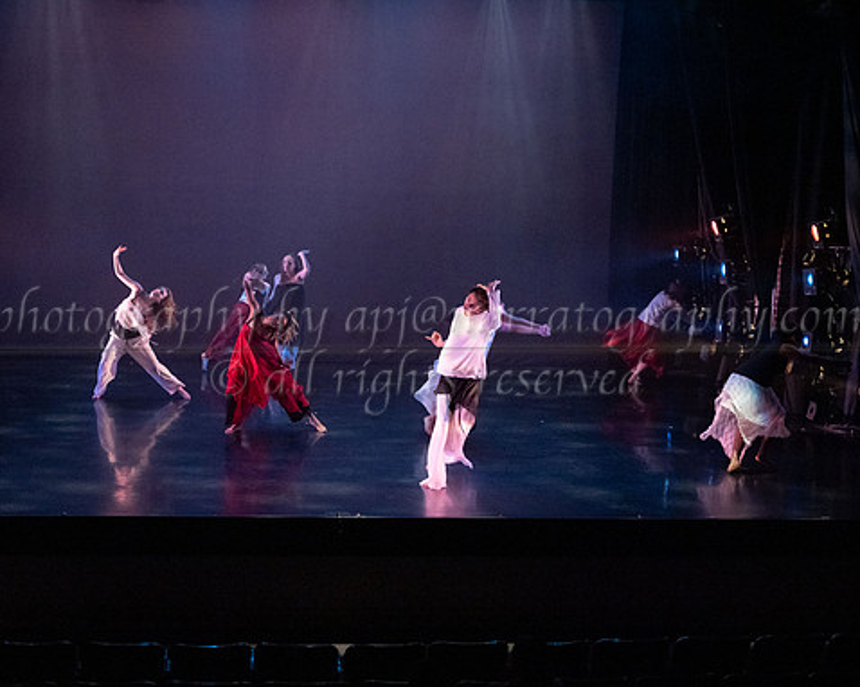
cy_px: 346
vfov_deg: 26.7
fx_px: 1450
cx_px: 407
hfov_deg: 33.0
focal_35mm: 57
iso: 5000
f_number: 2.8
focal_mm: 50
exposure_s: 1/400
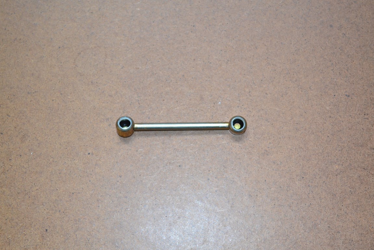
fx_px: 654
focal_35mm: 63
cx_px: 187
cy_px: 125
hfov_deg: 31.9
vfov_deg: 21.6
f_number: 5.3
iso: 1100
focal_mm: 42
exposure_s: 1/60
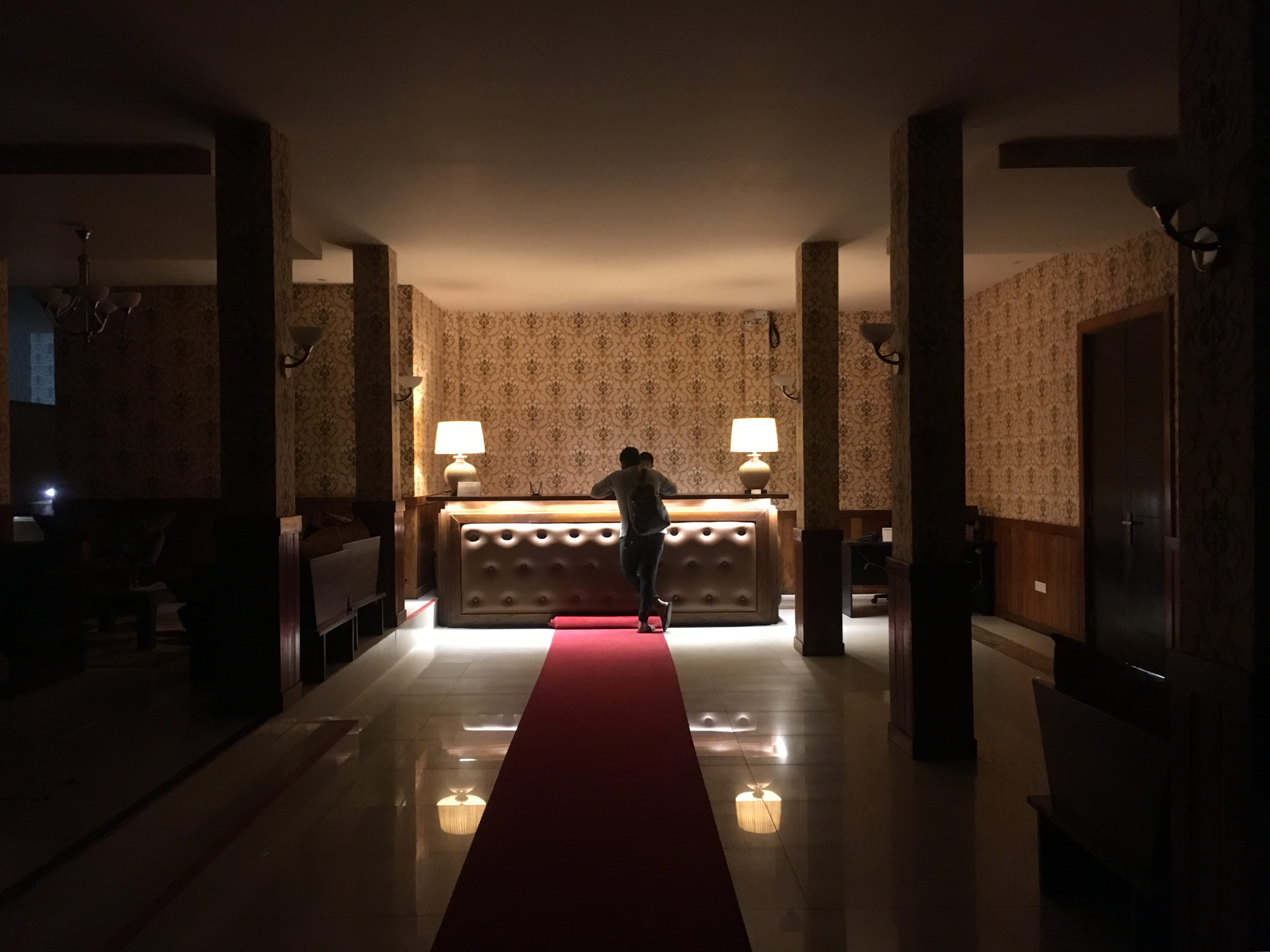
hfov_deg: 61.7
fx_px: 1064
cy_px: 476
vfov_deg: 48.2
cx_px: 635
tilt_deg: -0.2
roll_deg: +1.1
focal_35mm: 29
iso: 400
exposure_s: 1/17
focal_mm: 4.15
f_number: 2.2
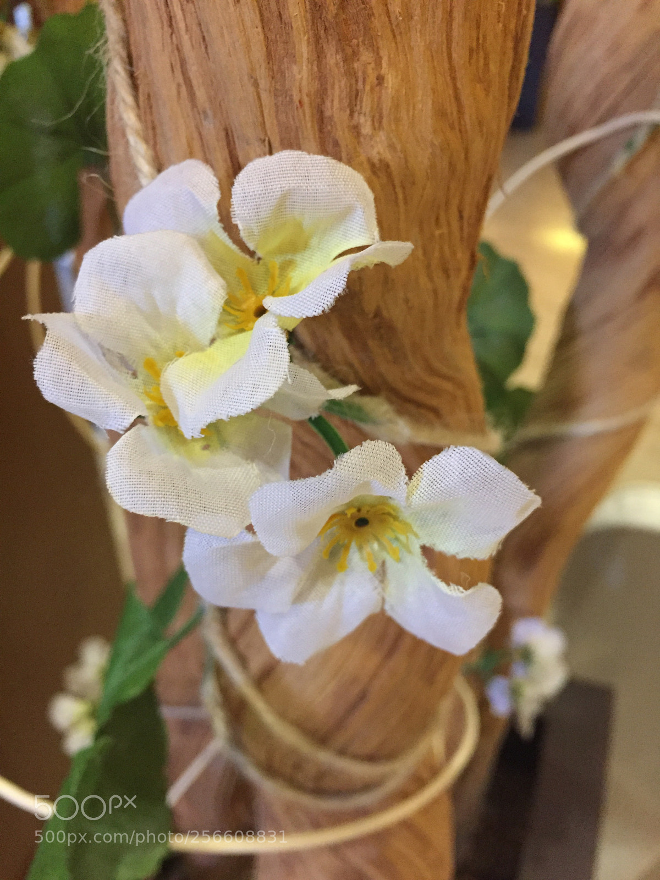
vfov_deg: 61.7
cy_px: 440
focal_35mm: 29
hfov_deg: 48.2
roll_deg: +2.6
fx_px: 737
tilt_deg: -33.6
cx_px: 330
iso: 320
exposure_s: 1/33
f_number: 2.2
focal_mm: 4.15
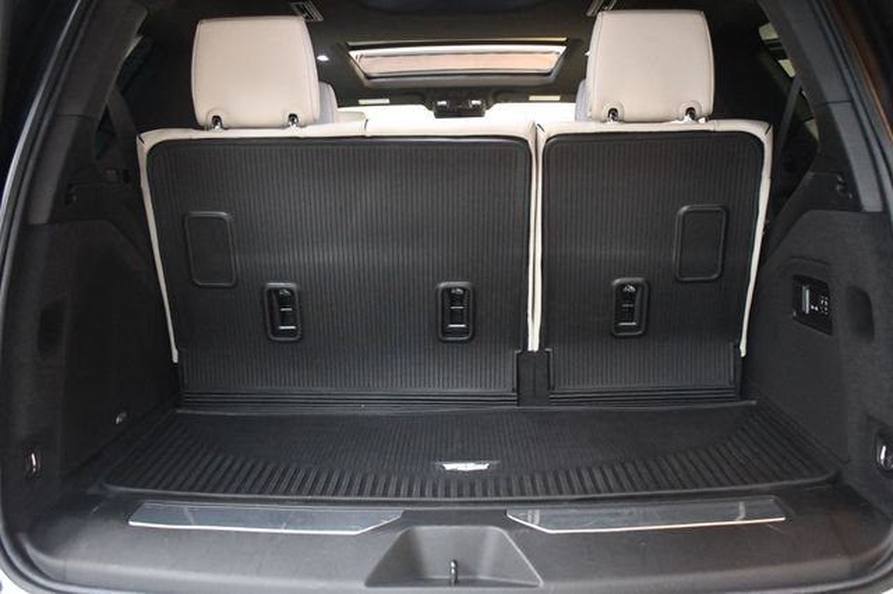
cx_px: 446
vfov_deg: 38.8
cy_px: 297
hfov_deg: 55.8
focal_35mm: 34
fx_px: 843
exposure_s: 1/60
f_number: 3.8
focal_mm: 23
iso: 6400
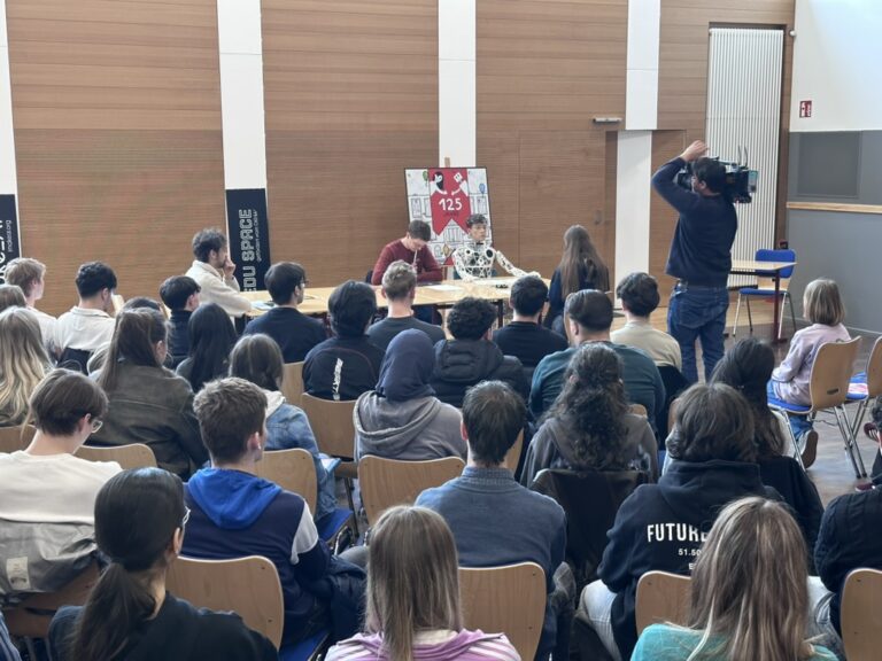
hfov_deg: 39.7
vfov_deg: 30.3
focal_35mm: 48
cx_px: 441
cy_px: 330
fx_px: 1223
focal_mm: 6.86
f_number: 1.78
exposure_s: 1/60
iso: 160
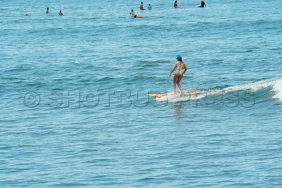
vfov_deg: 3.4
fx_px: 3134
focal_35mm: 400
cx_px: 141
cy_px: 94
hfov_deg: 5.2
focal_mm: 400
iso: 2000
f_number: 9
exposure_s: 1/1250
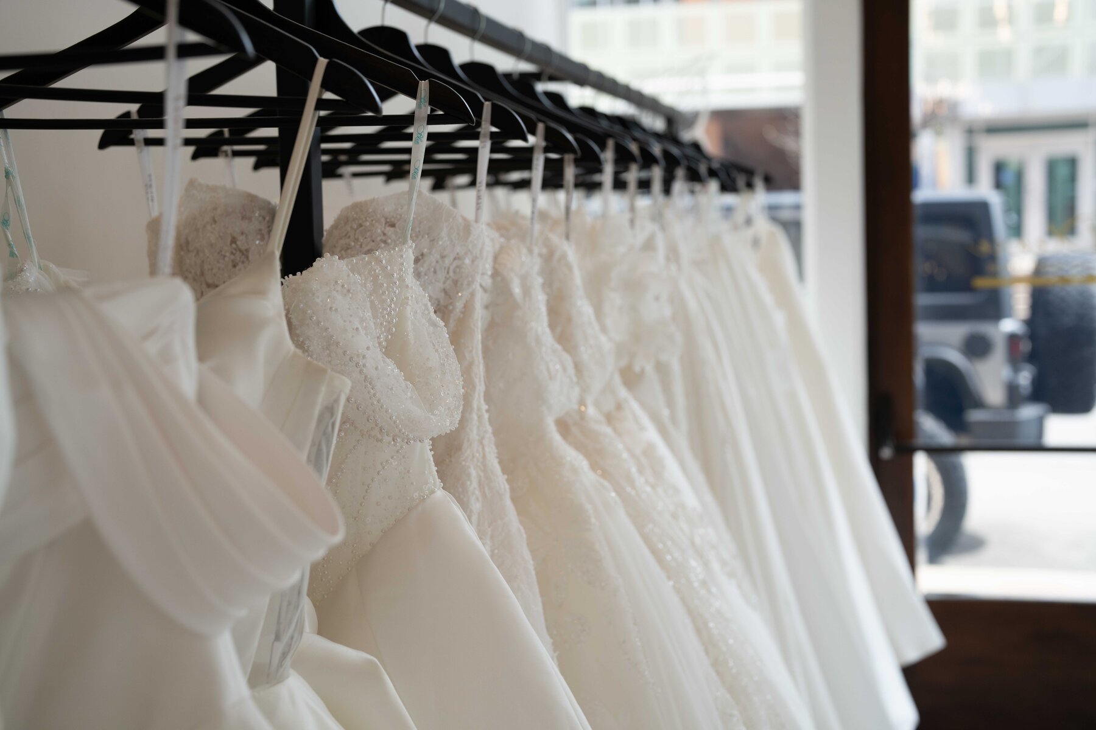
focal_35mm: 50
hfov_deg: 39.6
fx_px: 1522
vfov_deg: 27.0
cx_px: 548
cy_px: 365
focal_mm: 50
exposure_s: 1/320
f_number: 4
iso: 250
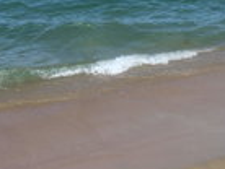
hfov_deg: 23.0
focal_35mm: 84
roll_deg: -1.1
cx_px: 168
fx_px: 547
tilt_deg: -7.0
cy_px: -5
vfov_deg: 17.2
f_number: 2.2
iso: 25
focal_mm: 4.15
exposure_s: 1/1508
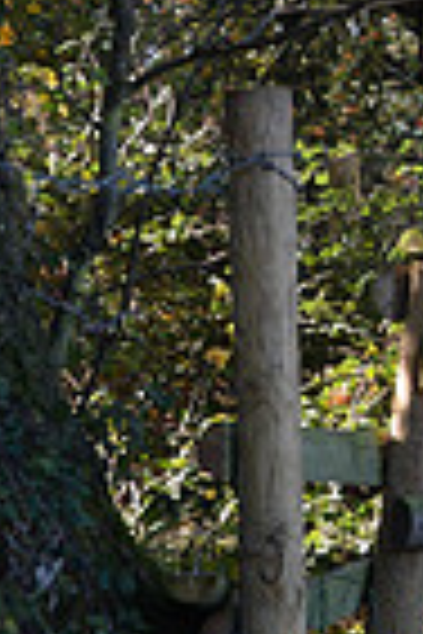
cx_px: 1053
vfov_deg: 7.2
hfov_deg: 4.7
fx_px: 5058
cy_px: 126
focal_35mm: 287
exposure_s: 1/1000
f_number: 4
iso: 1000
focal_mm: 70
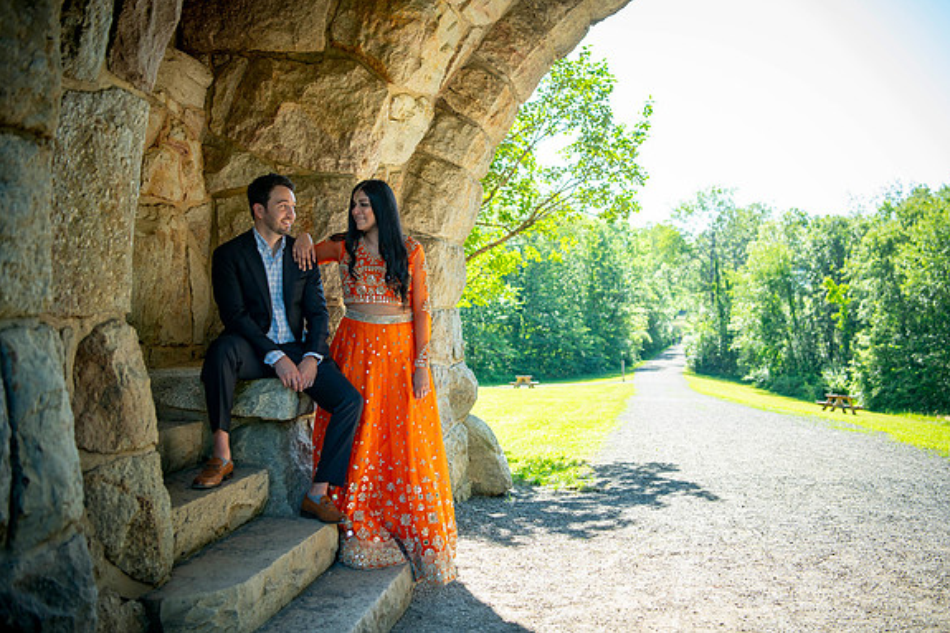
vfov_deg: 35.0
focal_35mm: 38
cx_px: 472
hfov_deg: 50.7
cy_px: 309
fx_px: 1002
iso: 160
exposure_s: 1/400
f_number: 2.8
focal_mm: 35
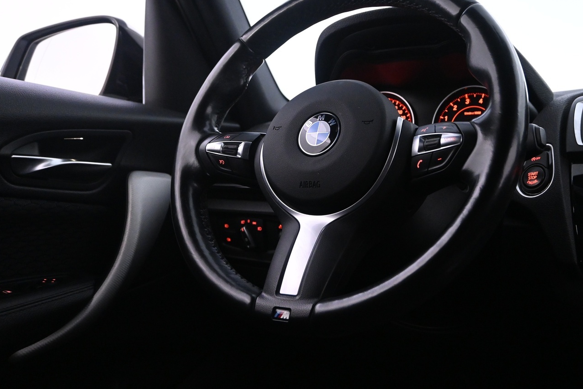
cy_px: 156
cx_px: 351
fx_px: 615
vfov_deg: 34.9
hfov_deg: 50.3
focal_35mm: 38
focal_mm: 20
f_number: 3.8
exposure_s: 1/40
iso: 3200
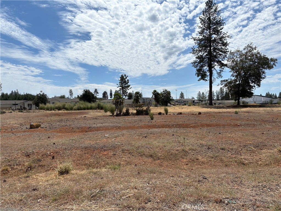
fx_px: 211
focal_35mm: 26
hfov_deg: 67.3
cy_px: 106
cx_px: 140
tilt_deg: +0.0
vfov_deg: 53.1
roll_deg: +2.2
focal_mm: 5.96
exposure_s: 1/6993
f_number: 1.6
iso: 50
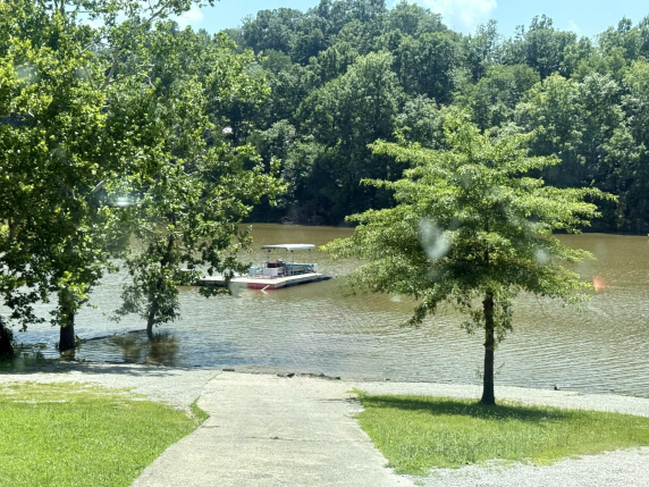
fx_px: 1050
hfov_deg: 34.3
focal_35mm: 56
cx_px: 305
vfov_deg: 26.1
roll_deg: -0.2
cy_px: 265
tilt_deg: -3.5
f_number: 1.78
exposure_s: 1/2494
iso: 80
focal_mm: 6.76
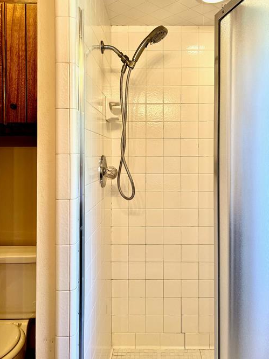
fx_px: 311
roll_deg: +1.3
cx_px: 153
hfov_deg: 46.7
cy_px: 154
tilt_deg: +0.7
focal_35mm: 30
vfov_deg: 59.7
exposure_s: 1/60
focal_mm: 5.7
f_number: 1.5
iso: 80
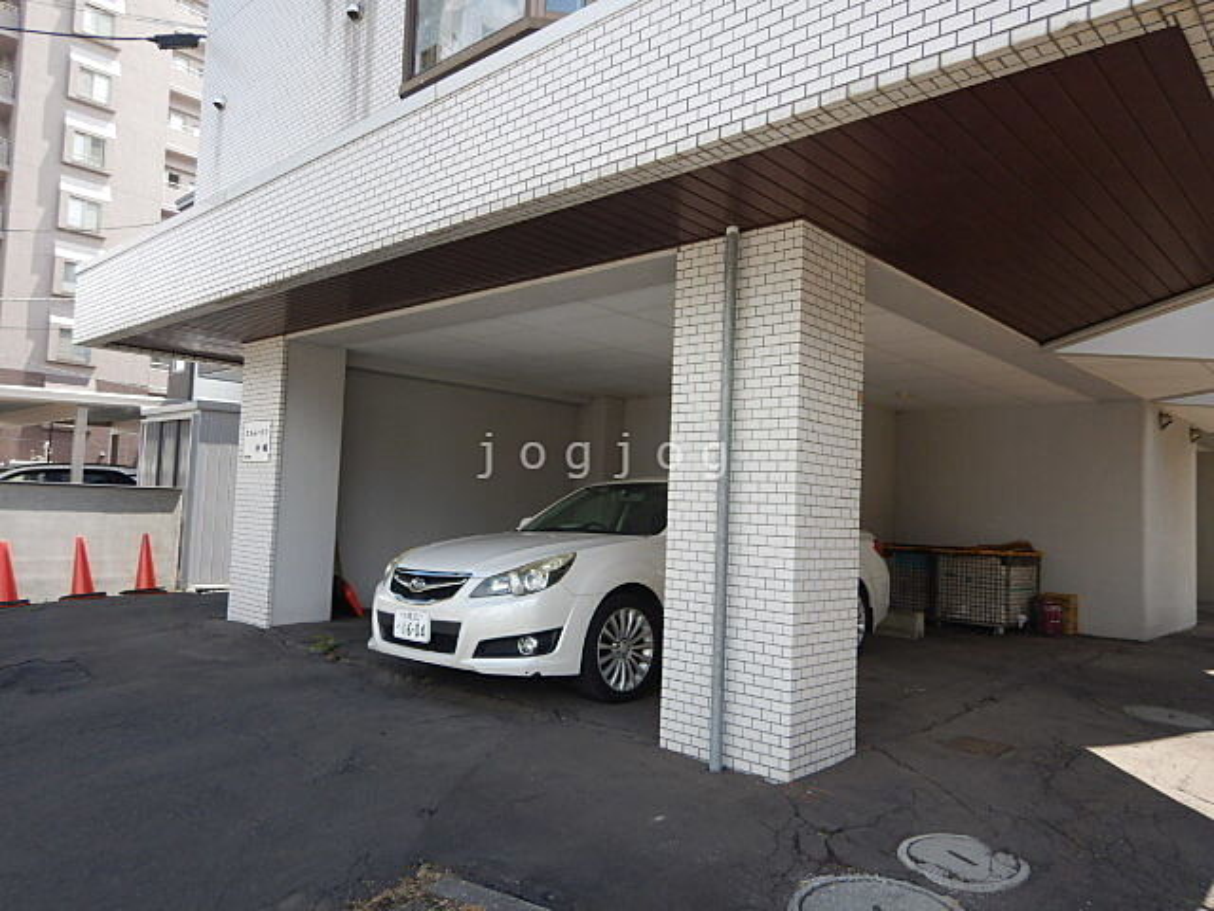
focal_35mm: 24
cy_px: 456
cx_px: 607
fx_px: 842
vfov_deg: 56.8
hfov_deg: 71.6
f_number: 2.8
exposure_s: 1/500
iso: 125
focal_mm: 4.3
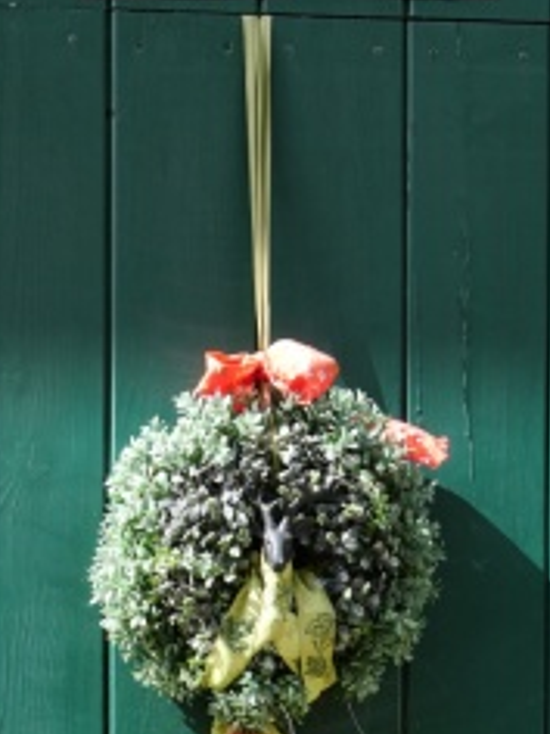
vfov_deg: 18.2
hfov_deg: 13.8
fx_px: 2267
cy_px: 622
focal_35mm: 107
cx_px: 305
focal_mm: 21
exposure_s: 1/200
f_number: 5
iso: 200
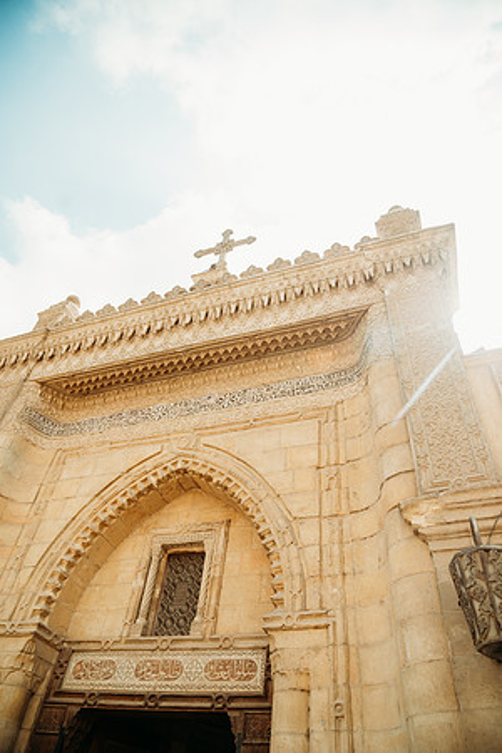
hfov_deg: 53.1
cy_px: 376
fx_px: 502
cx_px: 251
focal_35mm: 24
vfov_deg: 73.7
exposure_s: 1/1000
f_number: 4
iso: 200
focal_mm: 24
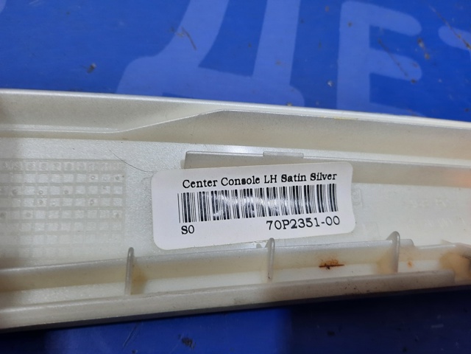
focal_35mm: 25
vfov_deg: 54.9
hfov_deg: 69.4
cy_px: 177
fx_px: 340
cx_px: 236
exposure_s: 1/50
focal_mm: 4.6
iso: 125
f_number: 2
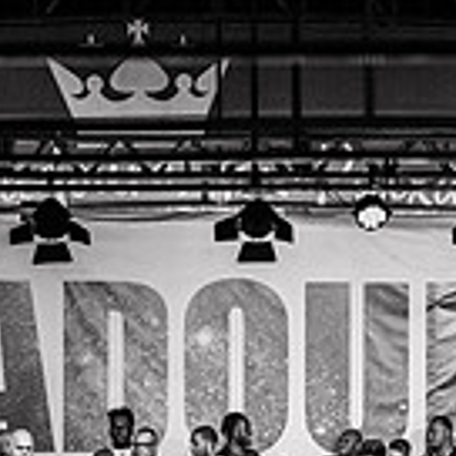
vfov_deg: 4.9
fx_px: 5321
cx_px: 153
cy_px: 664
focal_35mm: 357
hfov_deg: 4.9
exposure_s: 1/2000
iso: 1000
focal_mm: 85
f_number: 1.2
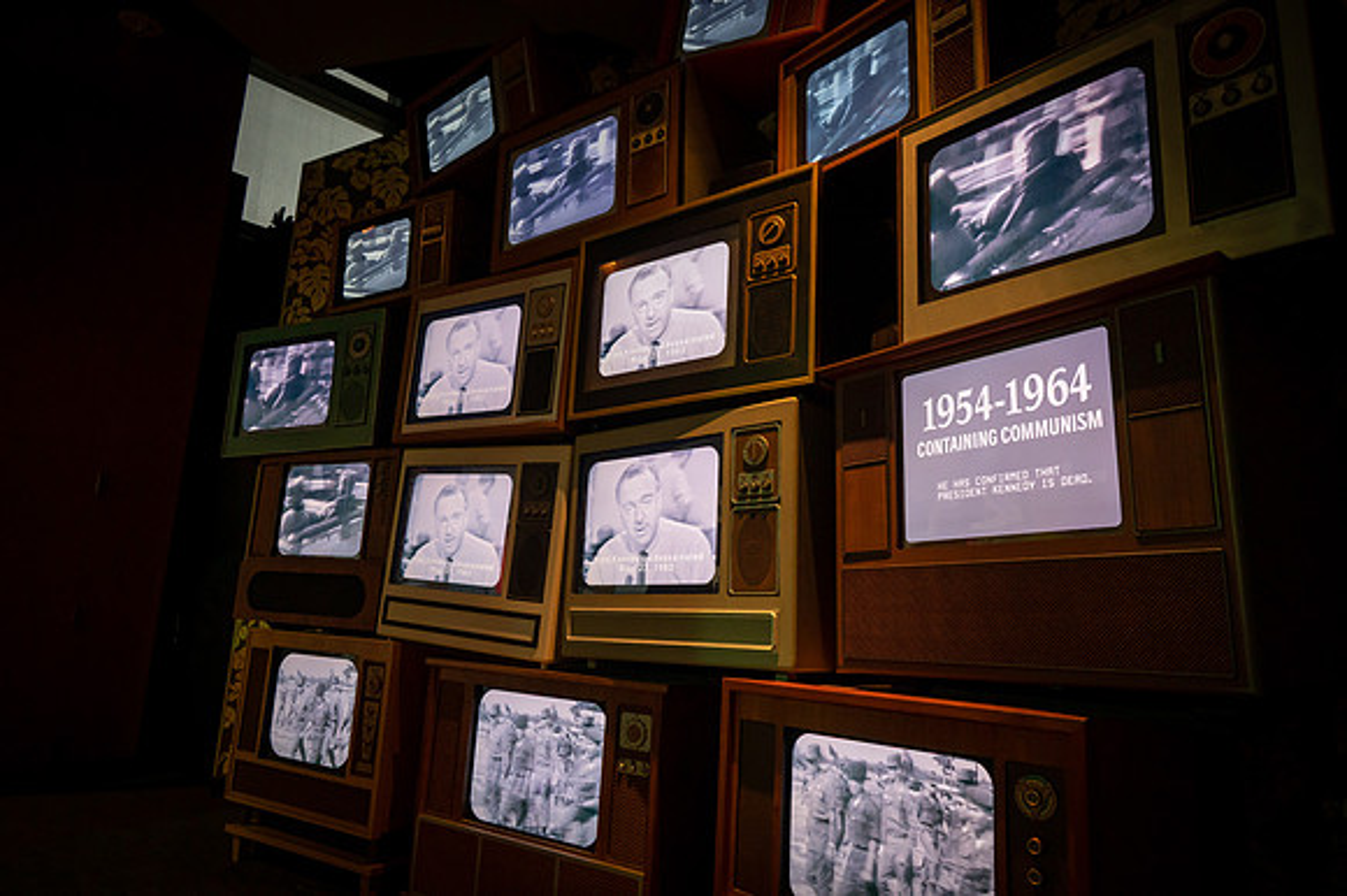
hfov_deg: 73.8
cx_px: 674
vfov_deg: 53.1
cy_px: 448
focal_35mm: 24
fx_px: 897
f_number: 5.6
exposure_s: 1/50
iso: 3600
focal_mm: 24
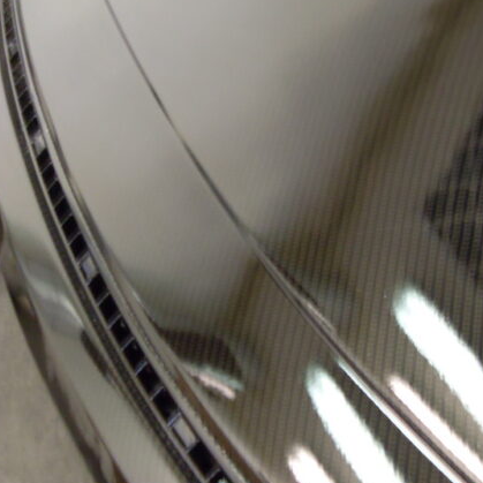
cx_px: 450
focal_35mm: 59
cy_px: 265
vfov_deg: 29.1
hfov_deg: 27.8
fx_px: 931
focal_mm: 6.3
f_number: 2.8
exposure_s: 1/20
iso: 200
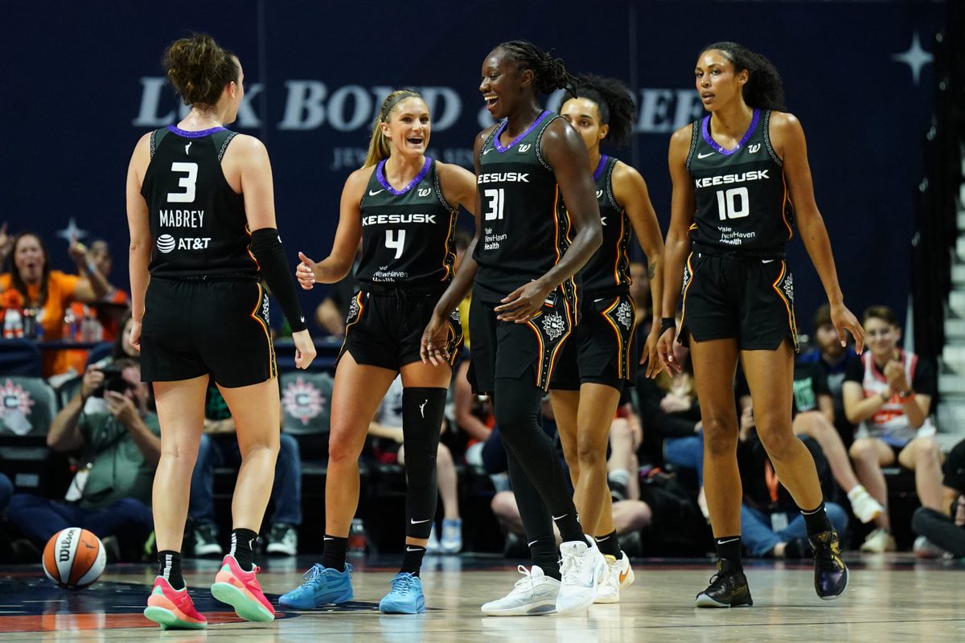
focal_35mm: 200
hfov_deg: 10.3
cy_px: 322
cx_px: 482
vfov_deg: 6.9
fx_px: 5361
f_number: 2.8
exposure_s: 1/1250
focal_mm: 200
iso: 3200
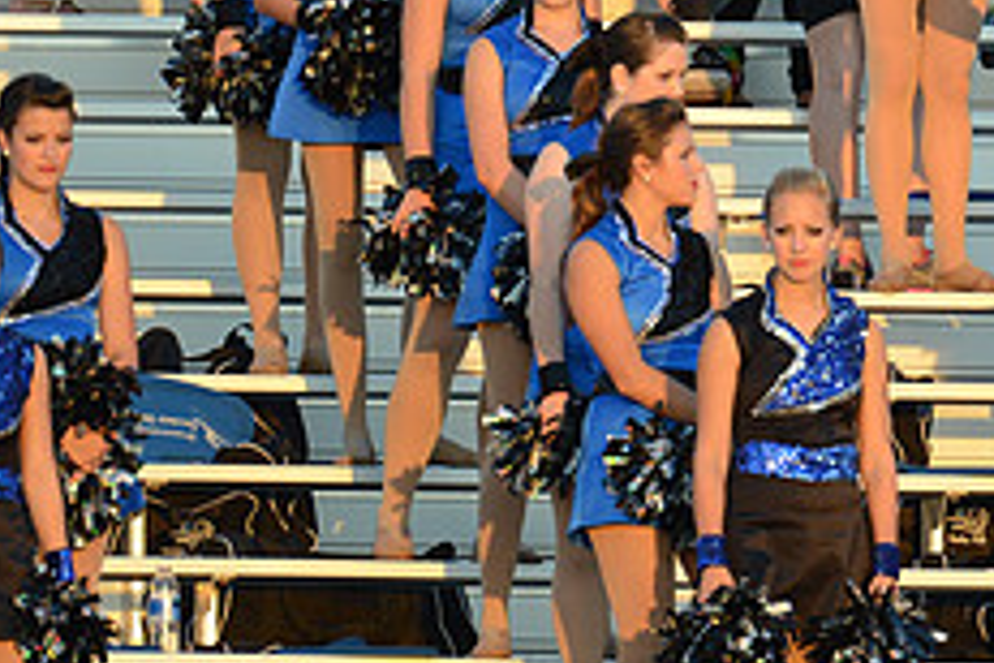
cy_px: 30
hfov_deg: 1.5
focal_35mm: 1378
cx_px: 1016
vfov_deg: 1.0
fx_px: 38045
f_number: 4
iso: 1250
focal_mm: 550
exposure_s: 1/1600
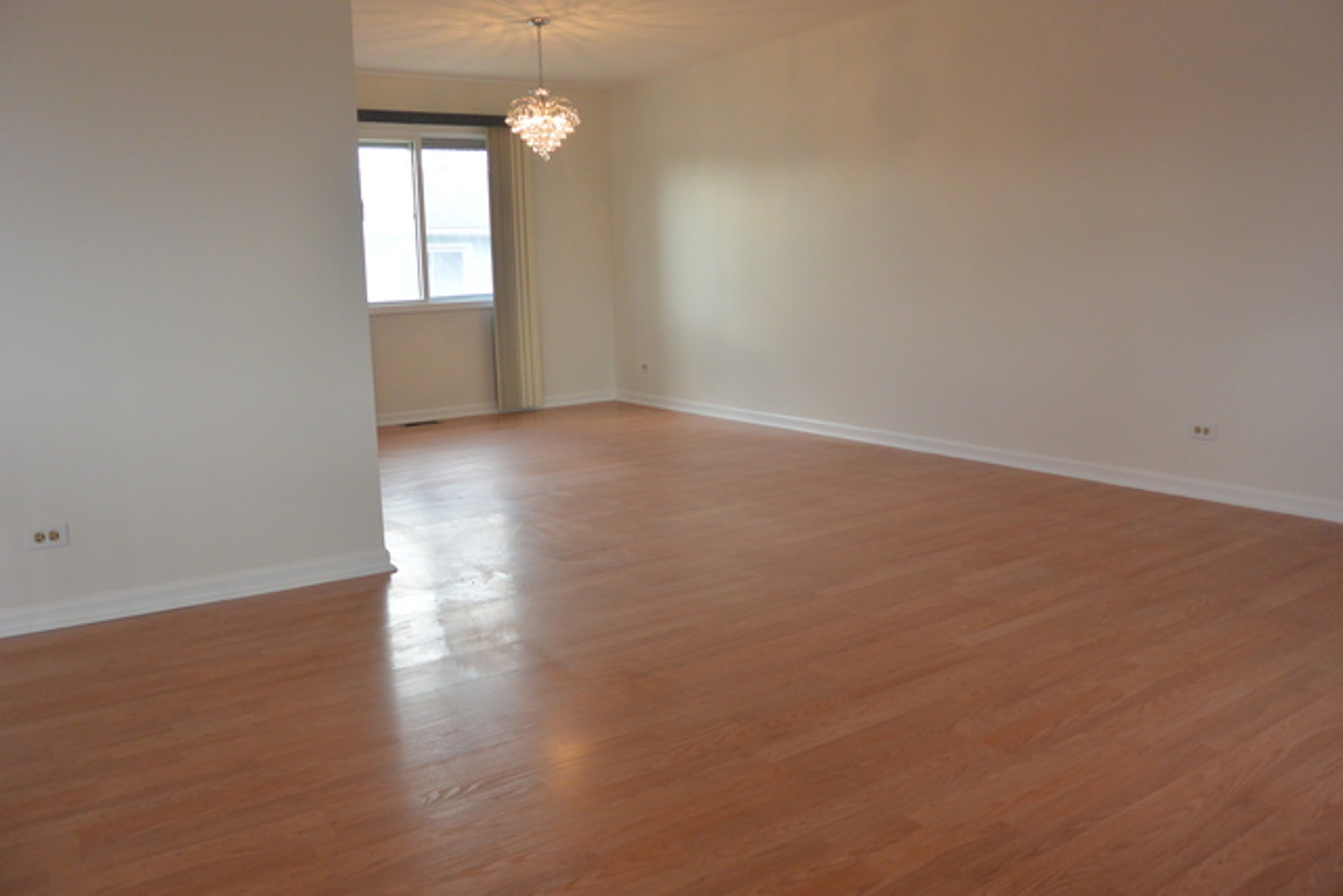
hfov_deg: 67.4
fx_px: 1007
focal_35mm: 27
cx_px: 672
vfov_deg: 48.0
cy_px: 448
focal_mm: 10
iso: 400
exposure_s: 1/100
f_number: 3.5
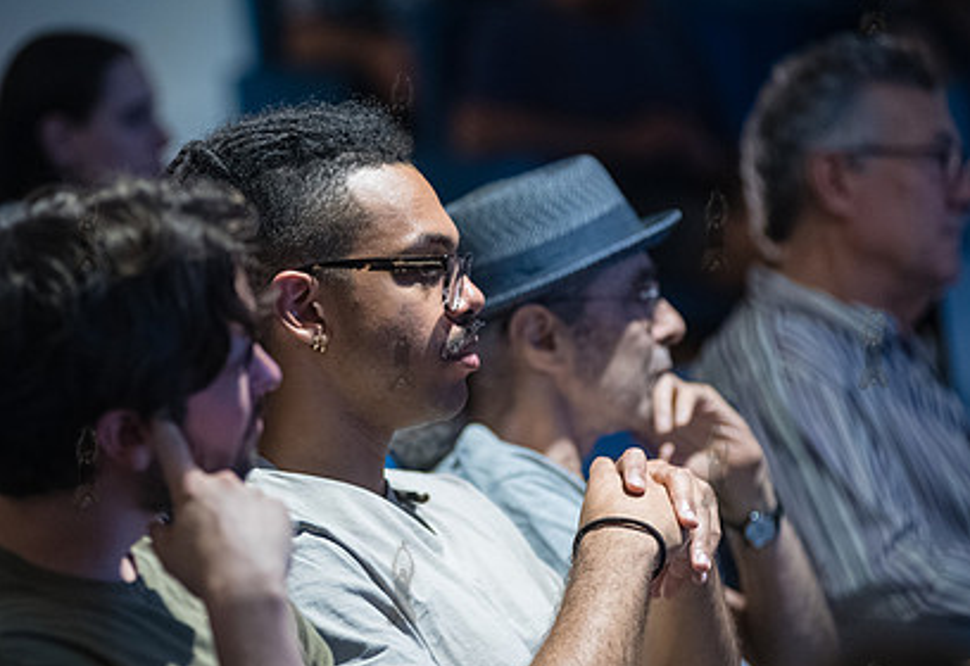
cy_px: 332
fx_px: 6281
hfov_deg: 8.8
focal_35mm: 231
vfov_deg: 6.1
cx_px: 362
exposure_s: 1/160
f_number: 2.8
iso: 4000
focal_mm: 155
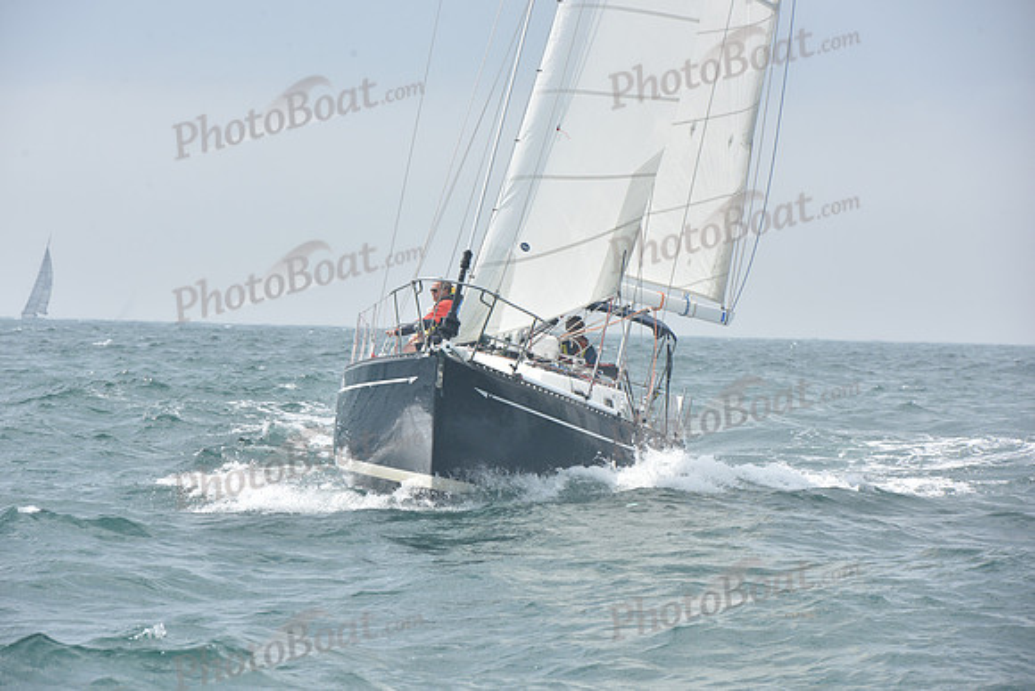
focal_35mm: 200
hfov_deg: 10.3
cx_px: 518
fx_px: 5751
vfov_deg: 6.9
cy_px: 346
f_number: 11
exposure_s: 1/800
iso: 320
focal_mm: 200
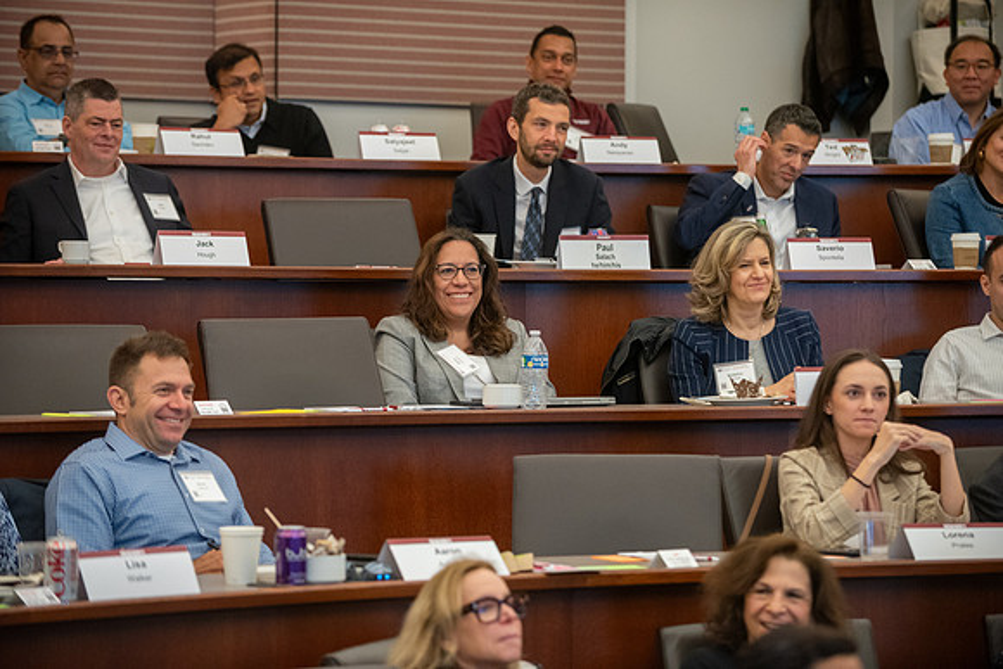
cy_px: 334
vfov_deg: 11.4
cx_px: 502
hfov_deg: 17.0
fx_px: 3352
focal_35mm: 120
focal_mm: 120
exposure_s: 1/160
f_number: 2.8
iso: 2000
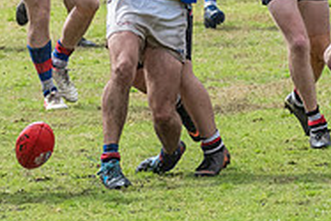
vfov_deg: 1.1
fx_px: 11916
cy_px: -78
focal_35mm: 1295
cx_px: 117
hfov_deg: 1.6
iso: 1250
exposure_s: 1/3200
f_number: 7.1
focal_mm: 220
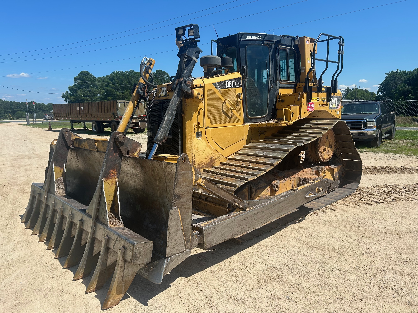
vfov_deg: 53.1
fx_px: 314
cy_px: 156
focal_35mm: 26
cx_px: 209
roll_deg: +1.4
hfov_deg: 67.3
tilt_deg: -9.1
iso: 50
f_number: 1.5
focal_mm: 5.7
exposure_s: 1/4831
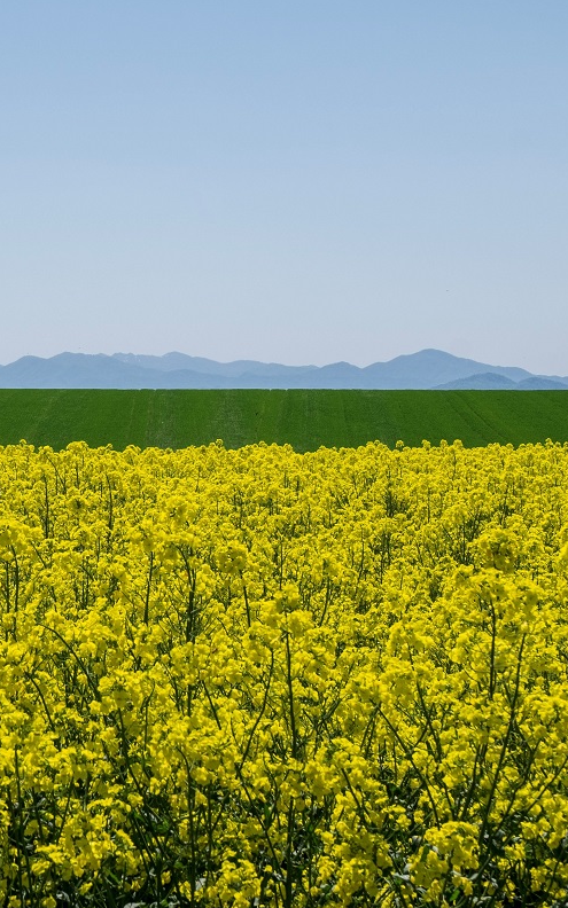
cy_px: 453
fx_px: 2601
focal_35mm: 105
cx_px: 116
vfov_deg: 19.8
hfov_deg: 12.4
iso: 200
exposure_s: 1/400
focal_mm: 45.2
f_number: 11
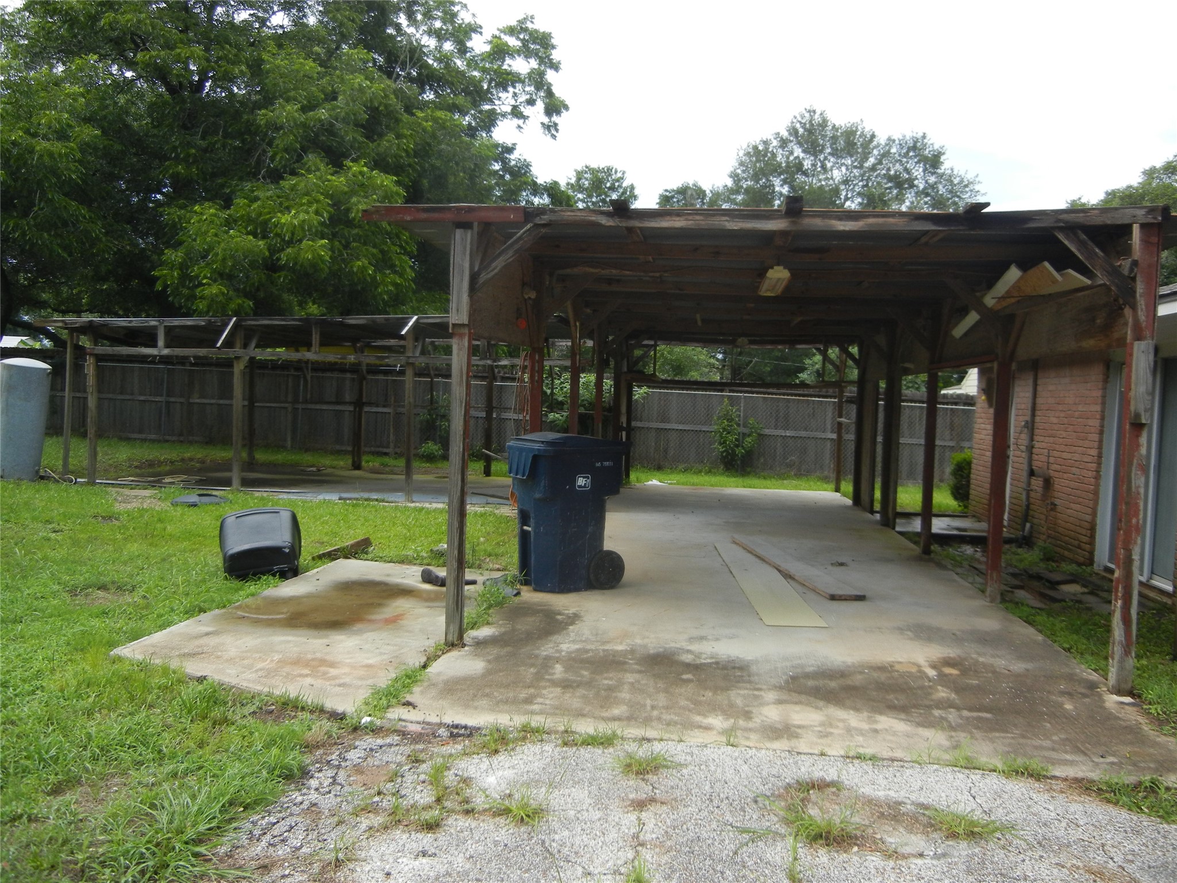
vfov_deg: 46.8
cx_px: 588
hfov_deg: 60.0
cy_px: 442
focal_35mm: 30
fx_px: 1020
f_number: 3.5
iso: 160
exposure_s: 1/645
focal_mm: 5.4
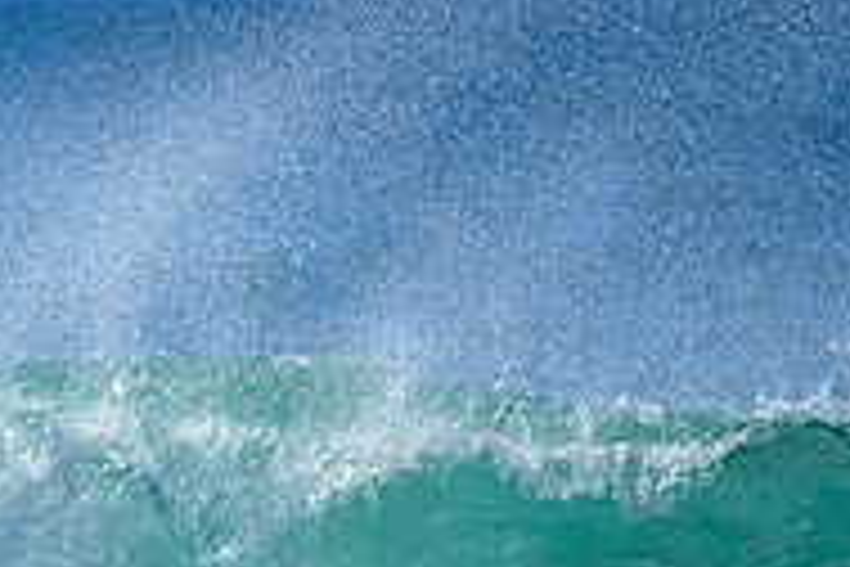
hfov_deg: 0.8
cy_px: 722
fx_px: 59118
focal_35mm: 2504
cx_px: -108
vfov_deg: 0.5
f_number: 6.3
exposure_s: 1/2000
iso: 160
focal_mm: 800
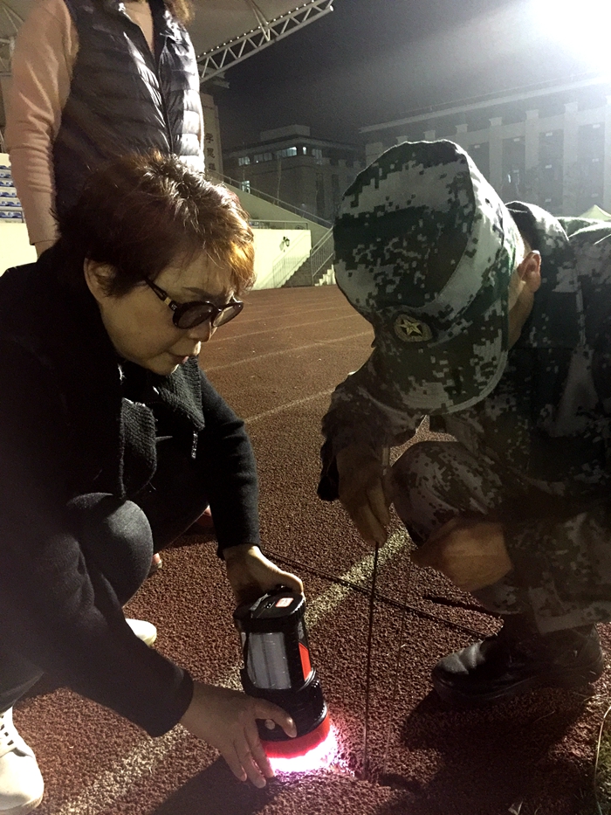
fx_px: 682
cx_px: 306
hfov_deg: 48.2
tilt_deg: -9.5
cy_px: 408
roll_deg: +2.3
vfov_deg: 61.7
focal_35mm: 29
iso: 200
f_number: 2.2
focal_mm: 4.15
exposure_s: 1/8
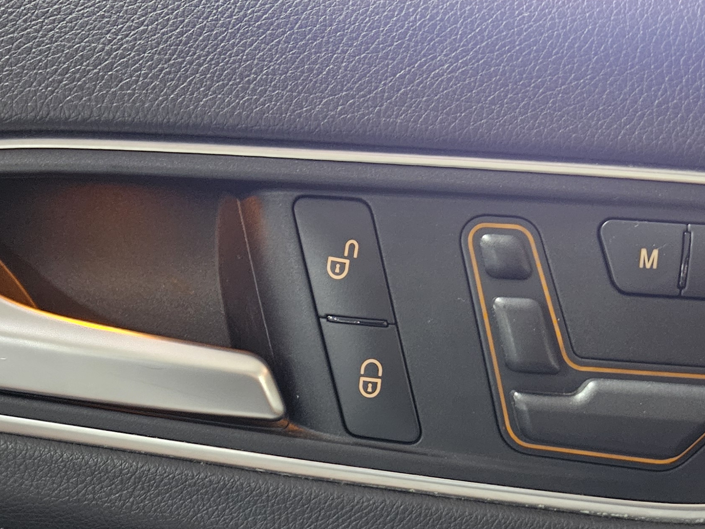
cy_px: 559
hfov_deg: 34.9
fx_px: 1120
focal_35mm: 55
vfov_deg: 25.0
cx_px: 329
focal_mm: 5.4
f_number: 1.8
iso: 800
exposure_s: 1/24
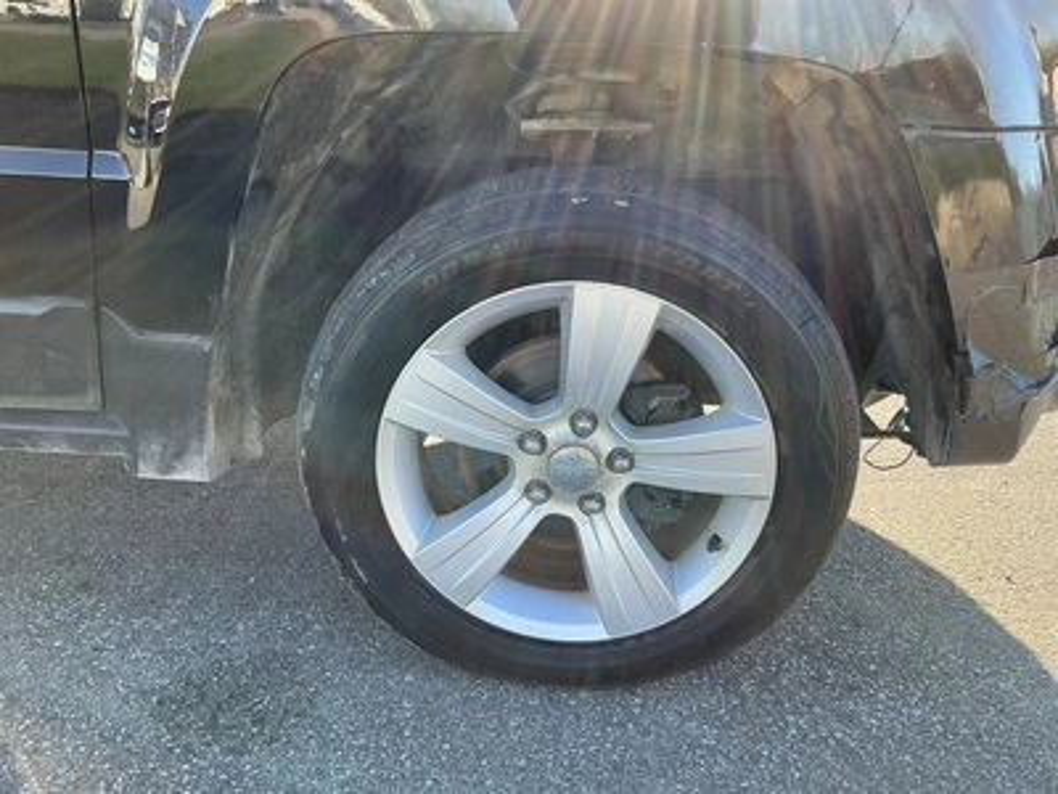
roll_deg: -5.4
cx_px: 529
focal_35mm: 28
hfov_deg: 63.4
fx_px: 856
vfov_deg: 49.7
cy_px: 397
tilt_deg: -19.9
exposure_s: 1/235
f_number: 1.8
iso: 25
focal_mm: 3
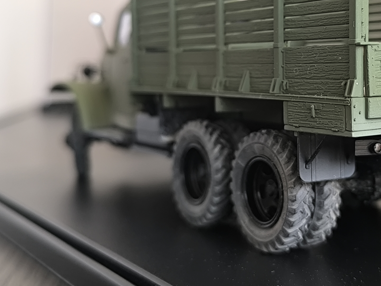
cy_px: 87
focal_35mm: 65
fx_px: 716
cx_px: 254
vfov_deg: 22.5
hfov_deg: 29.6
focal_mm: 6.14
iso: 1250
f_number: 1.65
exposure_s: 1/33.3
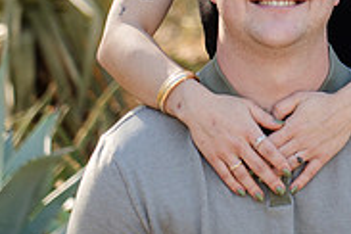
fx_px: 3246
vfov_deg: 4.1
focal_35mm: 333
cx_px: 495
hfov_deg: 6.1
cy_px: -122
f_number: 4
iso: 160
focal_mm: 105
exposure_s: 1/200
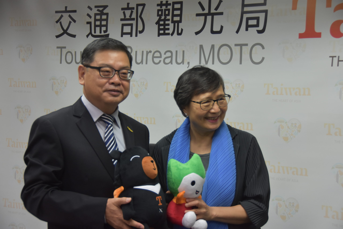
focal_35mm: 82
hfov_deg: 24.6
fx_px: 786
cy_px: 114
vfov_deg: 16.6
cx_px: 172
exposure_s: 1/80
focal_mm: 55
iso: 800
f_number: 4.8
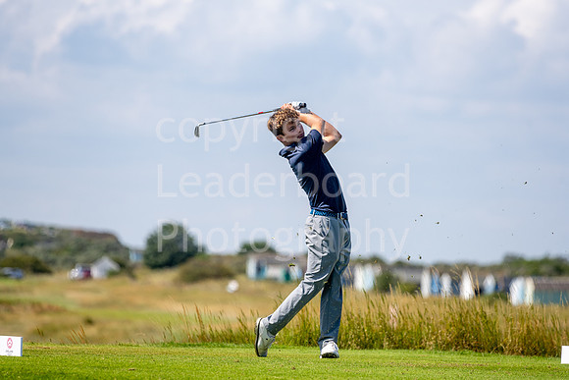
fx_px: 4743
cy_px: 190
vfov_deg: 4.6
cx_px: 284
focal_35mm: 300
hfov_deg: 6.9
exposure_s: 1/800
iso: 160
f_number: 5.6
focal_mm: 300
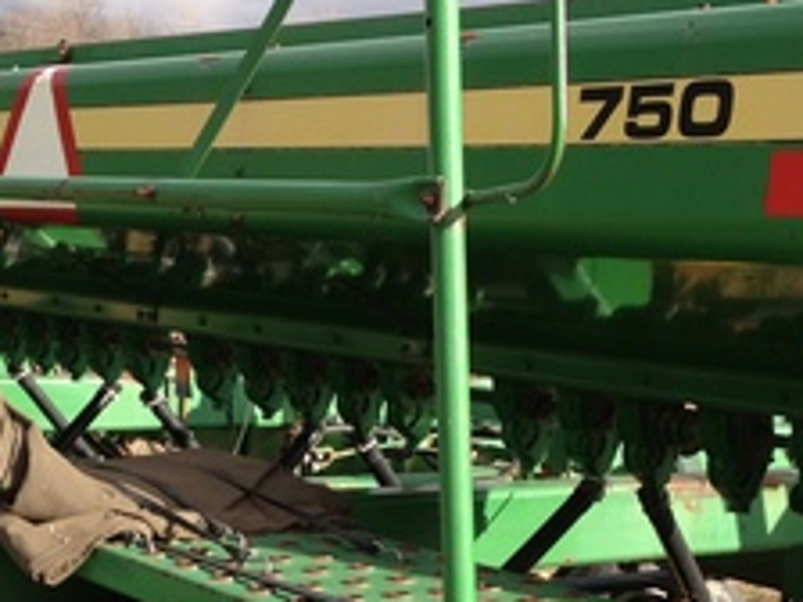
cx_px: 269
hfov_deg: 22.9
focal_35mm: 85
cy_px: 512
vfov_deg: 17.2
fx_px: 1972
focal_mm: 4.28
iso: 50
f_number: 2.4
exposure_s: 1/690
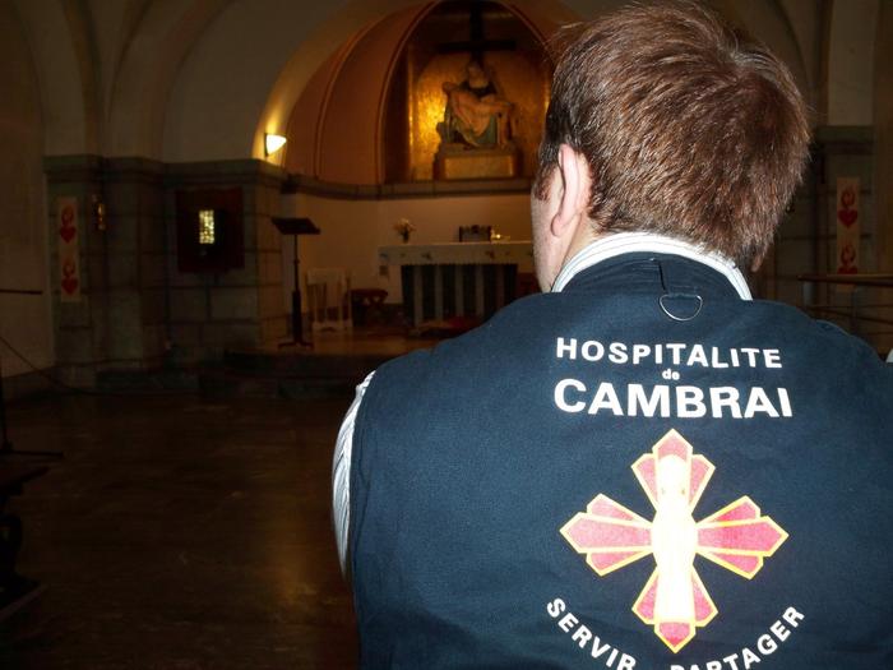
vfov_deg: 38.7
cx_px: 446
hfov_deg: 50.1
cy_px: 335
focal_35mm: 37
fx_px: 955
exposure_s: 1/30
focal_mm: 7.9
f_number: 3.4
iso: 200
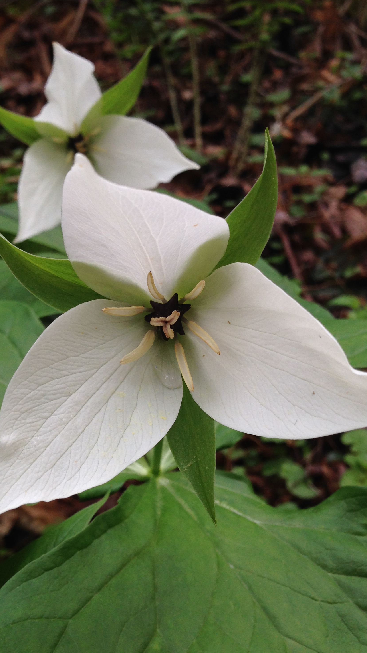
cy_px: 350
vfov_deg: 50.4
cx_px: 168
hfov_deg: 29.7
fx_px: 692
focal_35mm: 40
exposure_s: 1/120
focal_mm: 4.12
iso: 64
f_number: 2.4
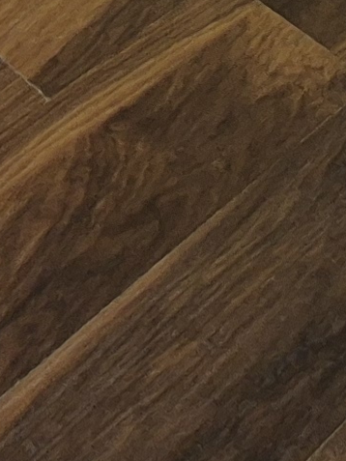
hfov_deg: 11.8
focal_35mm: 109
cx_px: -397
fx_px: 1452
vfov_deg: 11.6
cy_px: -866
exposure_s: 1/100
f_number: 2.2
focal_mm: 2.2
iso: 50
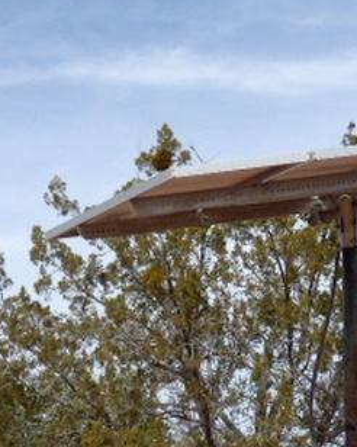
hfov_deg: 15.5
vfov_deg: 19.3
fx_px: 1309
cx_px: 221
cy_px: 325
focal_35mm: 99
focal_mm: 6.8
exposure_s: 1/1600
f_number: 3.5
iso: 100
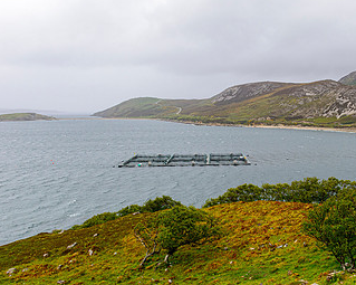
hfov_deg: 42.8
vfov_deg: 36.5
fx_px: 432
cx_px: 285
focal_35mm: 41
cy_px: 139
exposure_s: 1/640
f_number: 5.6
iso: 250
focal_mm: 24
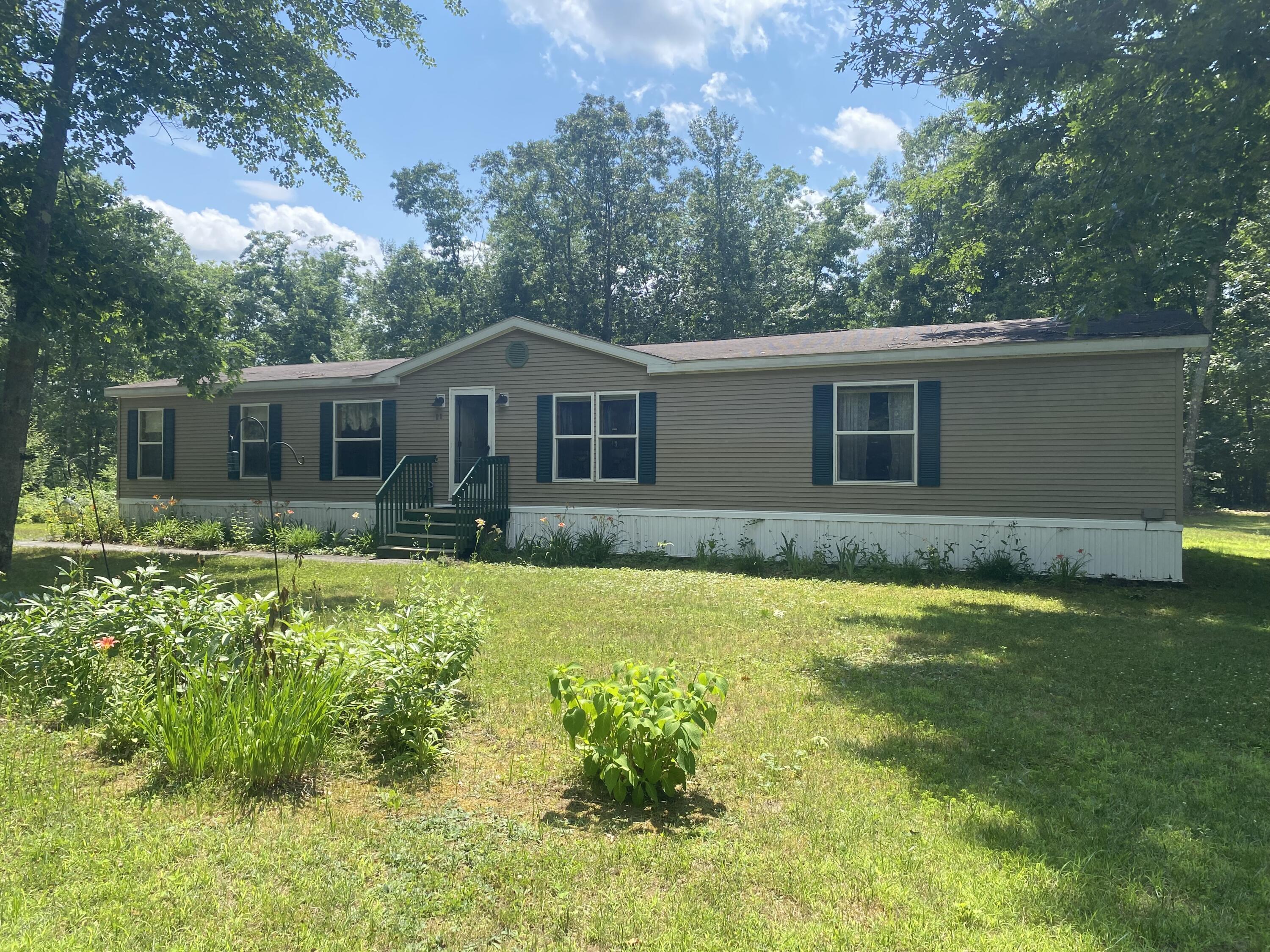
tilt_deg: +0.9
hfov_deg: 67.3
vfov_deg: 53.1
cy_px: 476
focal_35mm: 26
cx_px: 635
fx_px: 954
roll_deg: -0.3
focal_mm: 4.25
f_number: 1.8
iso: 32
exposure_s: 1/1565
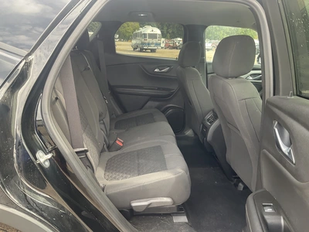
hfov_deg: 61.7
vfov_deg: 48.2
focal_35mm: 29
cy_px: 116
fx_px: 259
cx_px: 154
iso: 40
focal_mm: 3
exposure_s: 1/122
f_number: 1.8
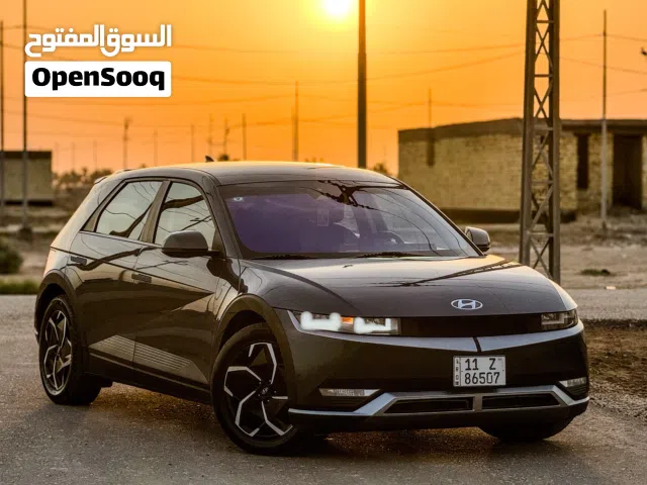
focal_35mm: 120
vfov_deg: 12.3
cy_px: 242
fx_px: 2243
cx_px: 324
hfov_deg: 16.4
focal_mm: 15.66
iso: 50
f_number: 2.8
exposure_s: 1/1500
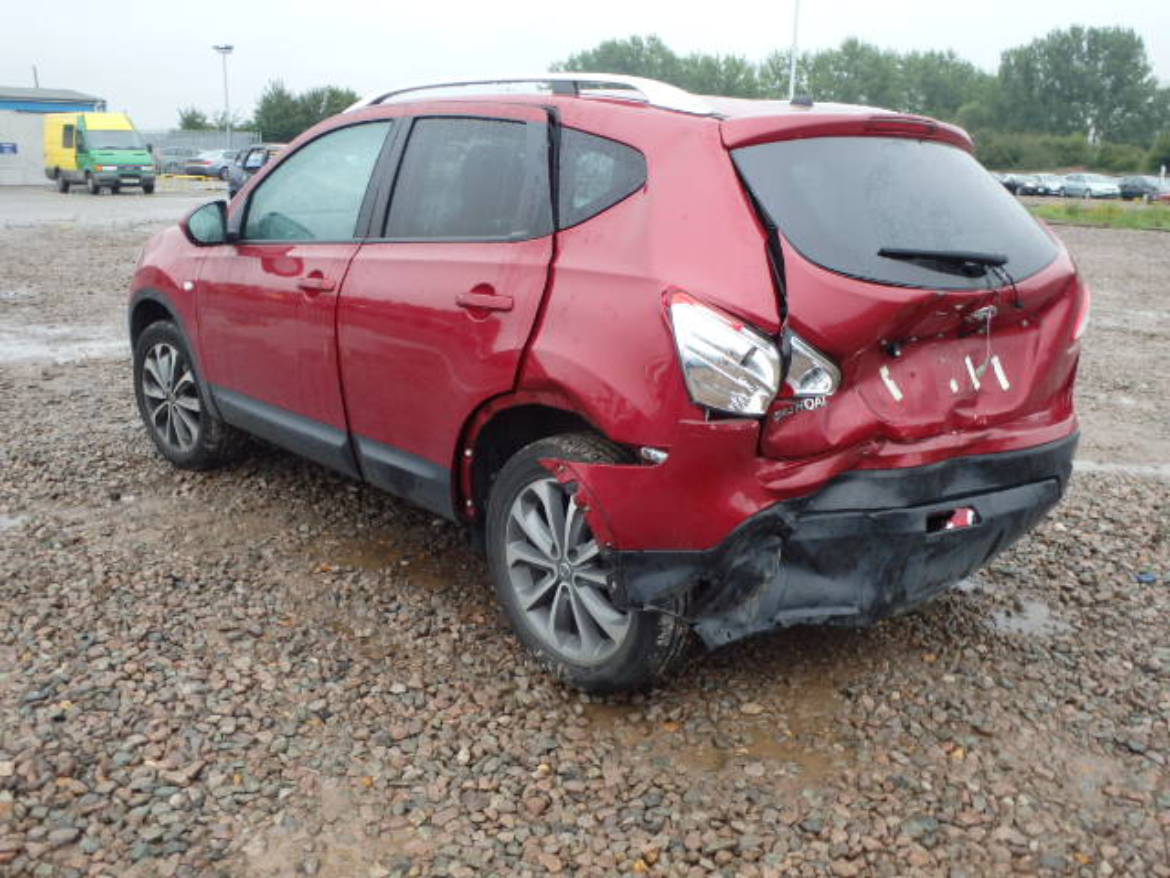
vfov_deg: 46.8
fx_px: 1014
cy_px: 439
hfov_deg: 60.0
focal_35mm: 30
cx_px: 585
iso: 160
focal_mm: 5.4
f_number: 4.1
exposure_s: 1/60
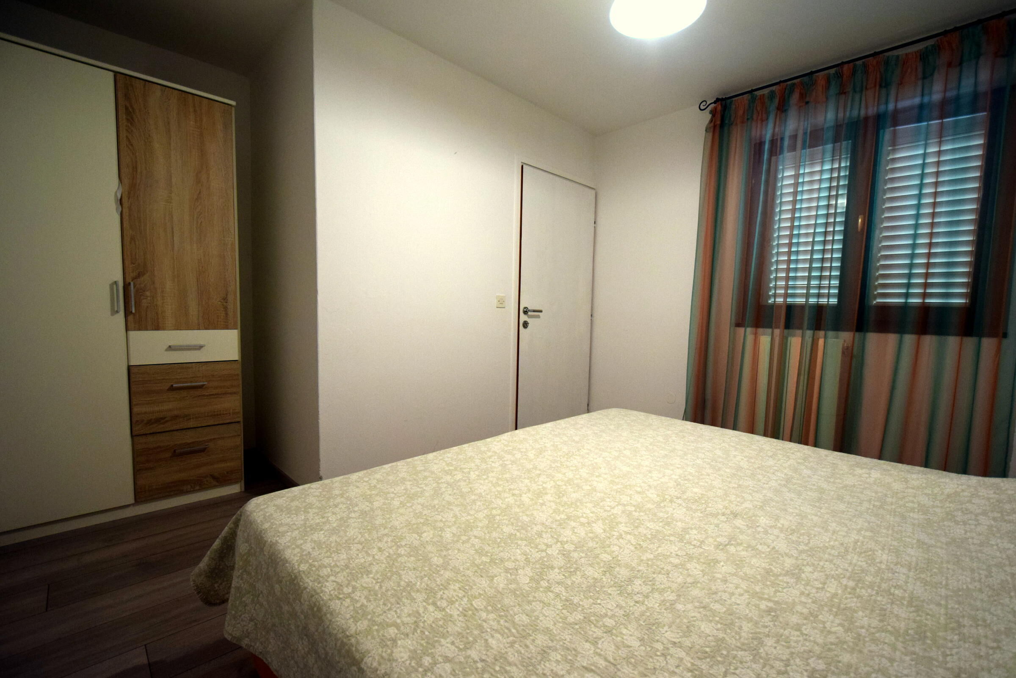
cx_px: 508
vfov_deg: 77.3
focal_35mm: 15
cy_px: 339
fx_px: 423
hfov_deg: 100.4
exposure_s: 1/60
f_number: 3.5
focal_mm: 10
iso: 1000
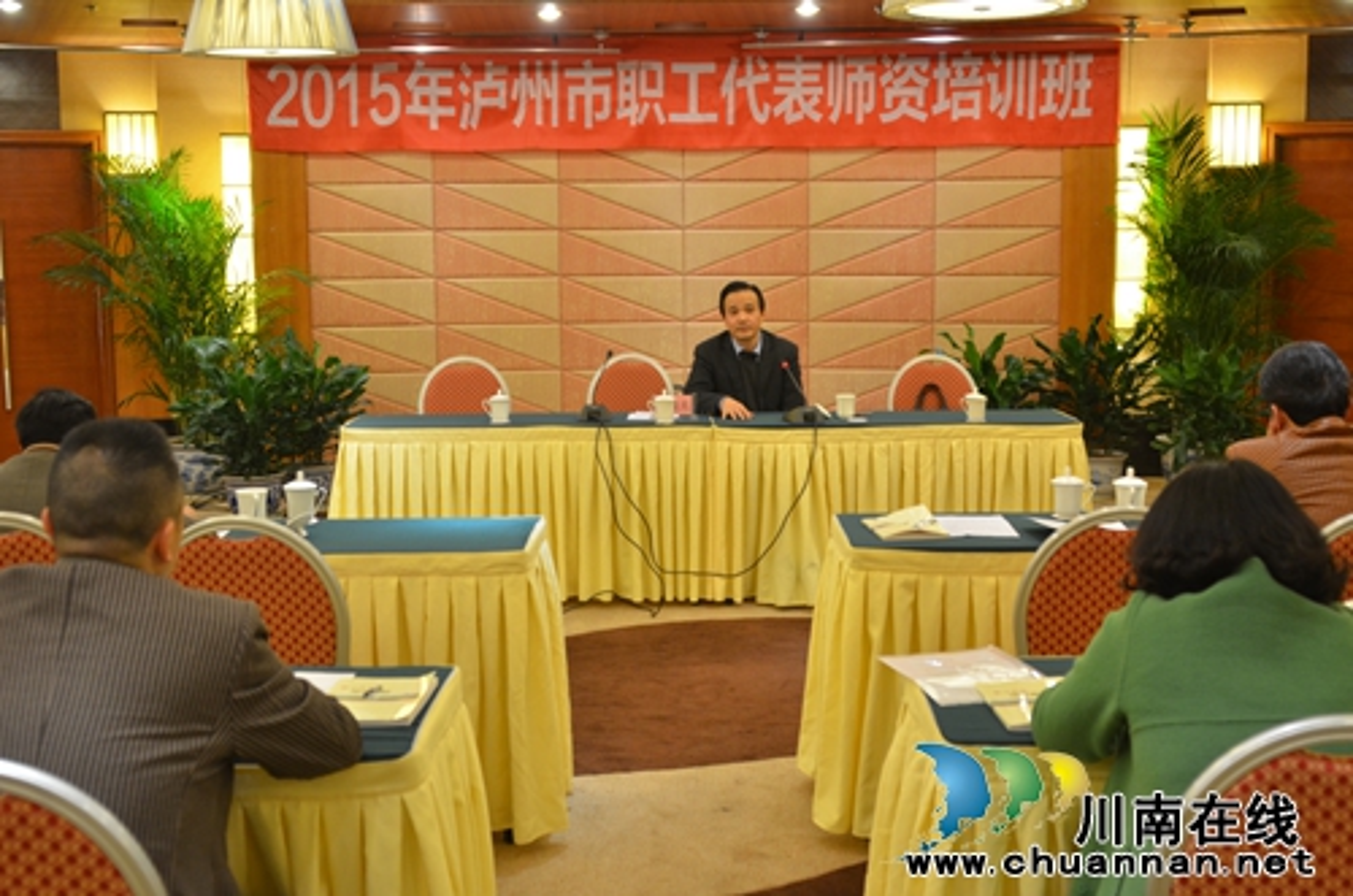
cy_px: 448
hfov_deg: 46.5
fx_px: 1575
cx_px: 676
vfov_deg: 31.7
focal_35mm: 42
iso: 640
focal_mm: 28
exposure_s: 1/30
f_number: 3.5
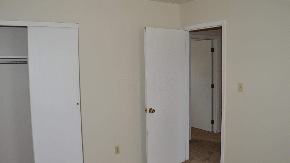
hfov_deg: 46.4
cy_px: 84
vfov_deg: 27.1
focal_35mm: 44
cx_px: 145
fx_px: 338
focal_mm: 28
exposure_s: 1/60
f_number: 4
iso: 640
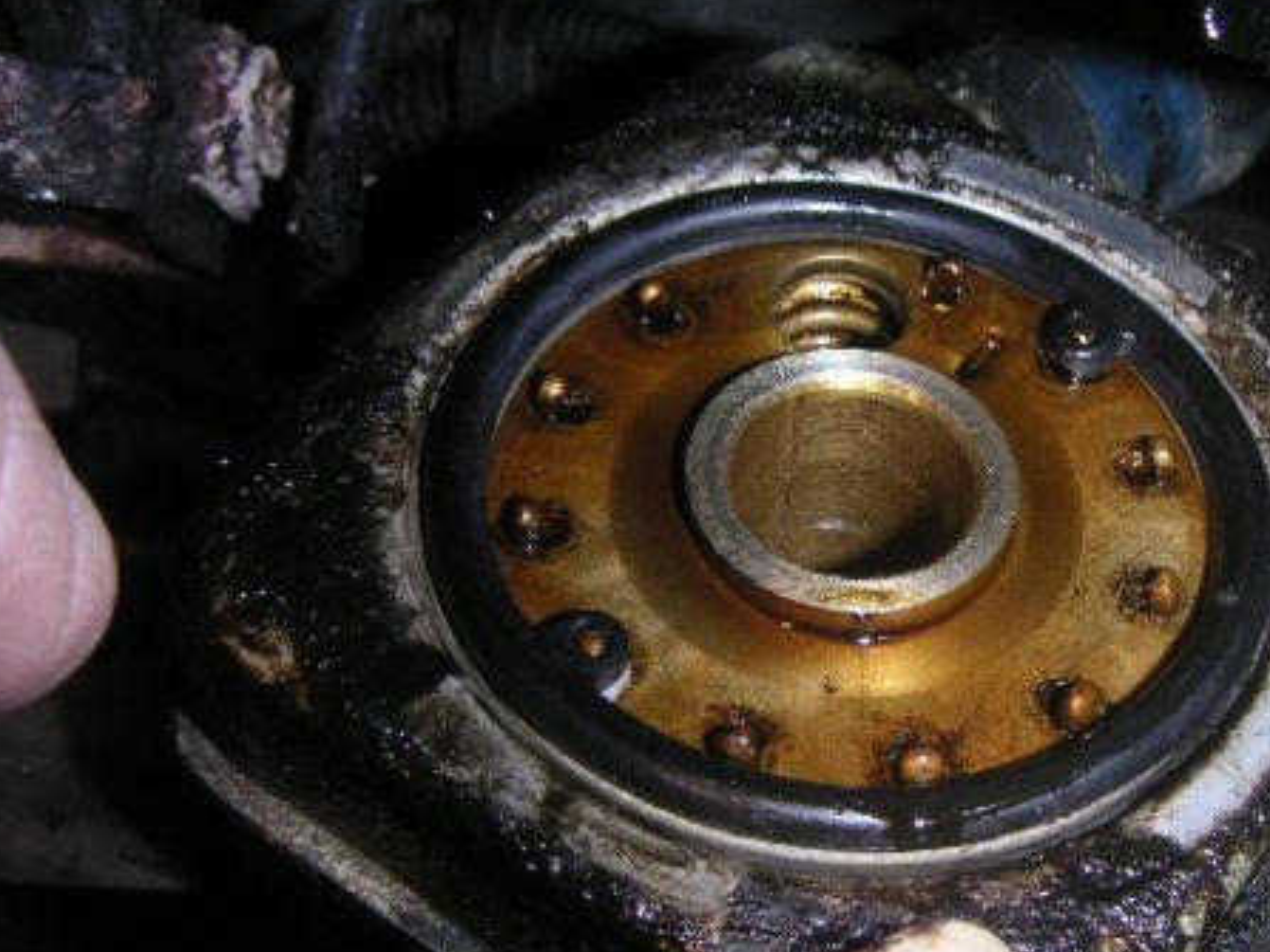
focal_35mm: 51
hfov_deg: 37.2
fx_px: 1871
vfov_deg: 28.5
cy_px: 512
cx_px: 830
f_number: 6.7
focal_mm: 6
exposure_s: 1/45
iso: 160
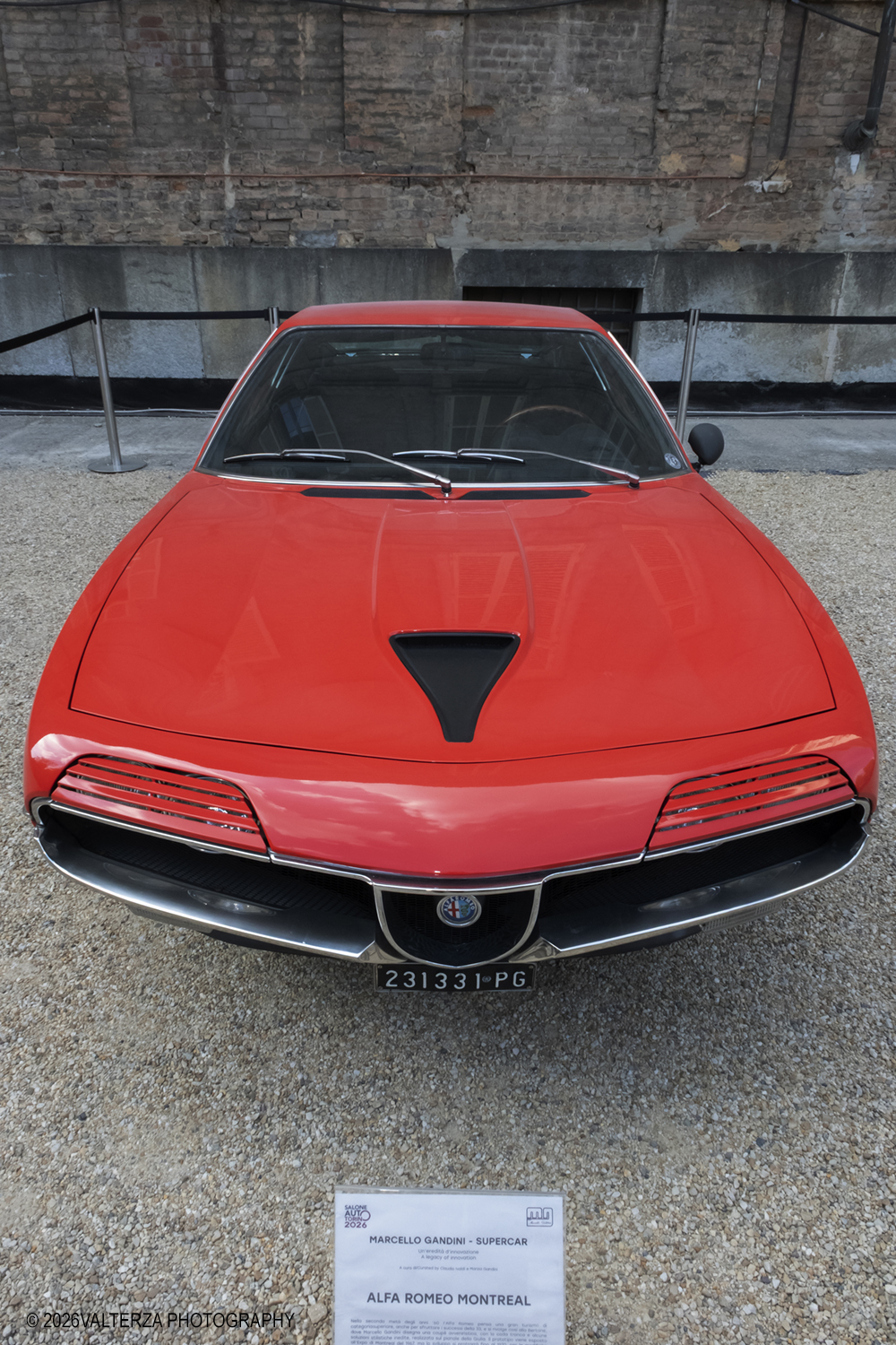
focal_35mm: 24
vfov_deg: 73.7
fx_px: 896
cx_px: 448
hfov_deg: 53.1
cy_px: 672
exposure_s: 1/125
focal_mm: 16
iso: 2500
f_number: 16
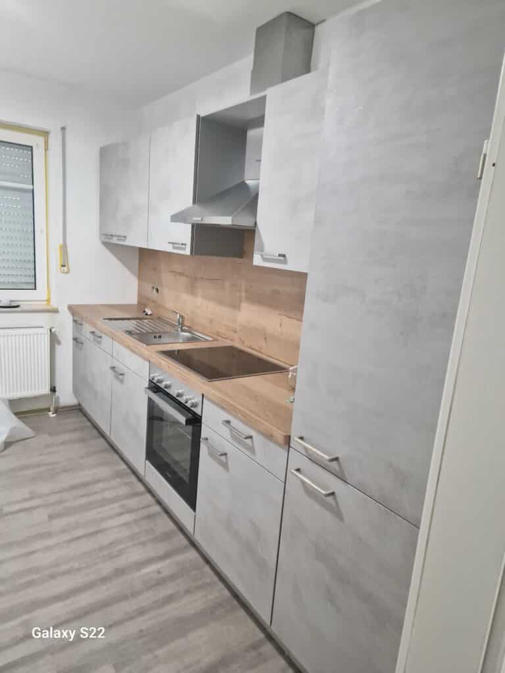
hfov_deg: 58.9
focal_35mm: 23
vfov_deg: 73.9
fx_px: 447
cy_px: 336
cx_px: 252
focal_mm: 5.4
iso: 500
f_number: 1.8
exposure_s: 1/100
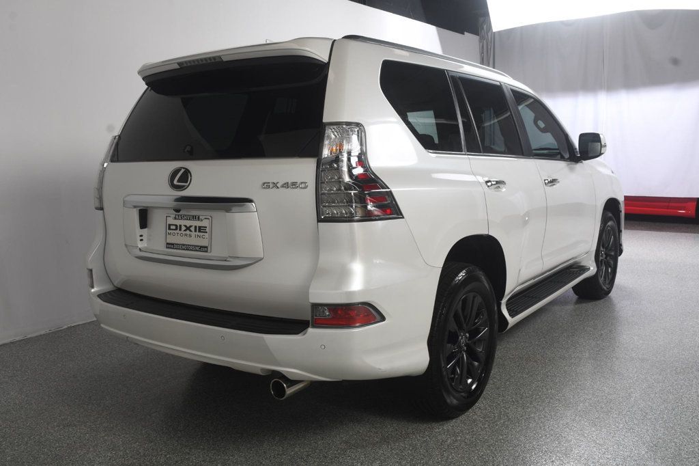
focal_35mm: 33
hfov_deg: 57.2
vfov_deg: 39.9
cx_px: 350
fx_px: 641
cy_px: 233
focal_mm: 22
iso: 100
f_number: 9
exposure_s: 1/200
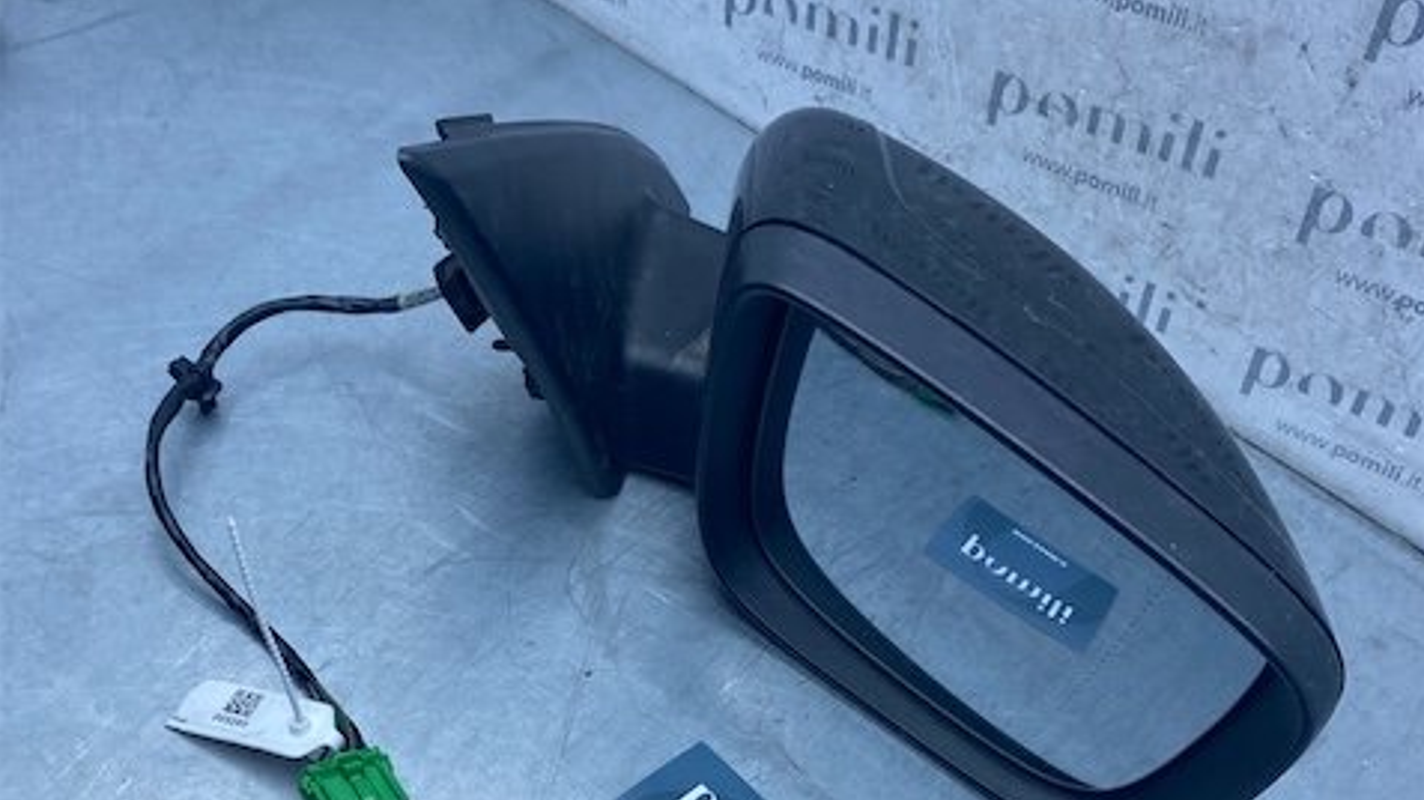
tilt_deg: -54.6
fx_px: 1434
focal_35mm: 38
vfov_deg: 29.9
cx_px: 713
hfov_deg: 52.8
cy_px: 710
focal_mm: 4.25
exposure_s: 1/949
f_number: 1.8
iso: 32
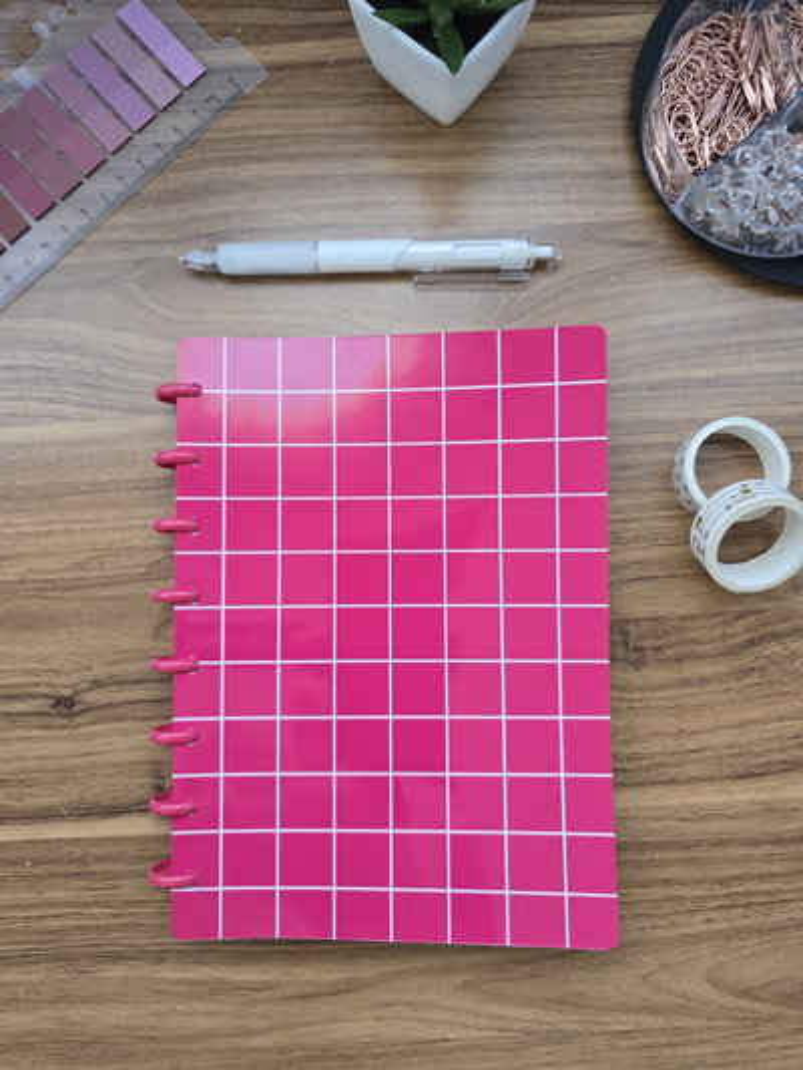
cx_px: 402
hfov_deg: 58.9
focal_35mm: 23
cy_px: 535
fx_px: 711
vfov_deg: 73.9
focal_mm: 6.3
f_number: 1.7
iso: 160
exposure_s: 1/58.6
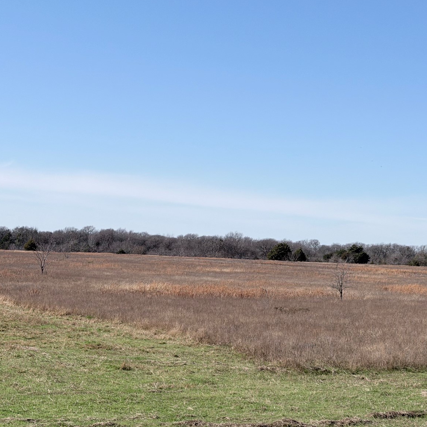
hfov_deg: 23.0
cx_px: 281
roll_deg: -0.9
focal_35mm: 75
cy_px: 266
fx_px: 1047
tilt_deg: -2.0
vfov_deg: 23.0
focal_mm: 6.76
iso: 64
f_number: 1.78
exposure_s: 1/7143
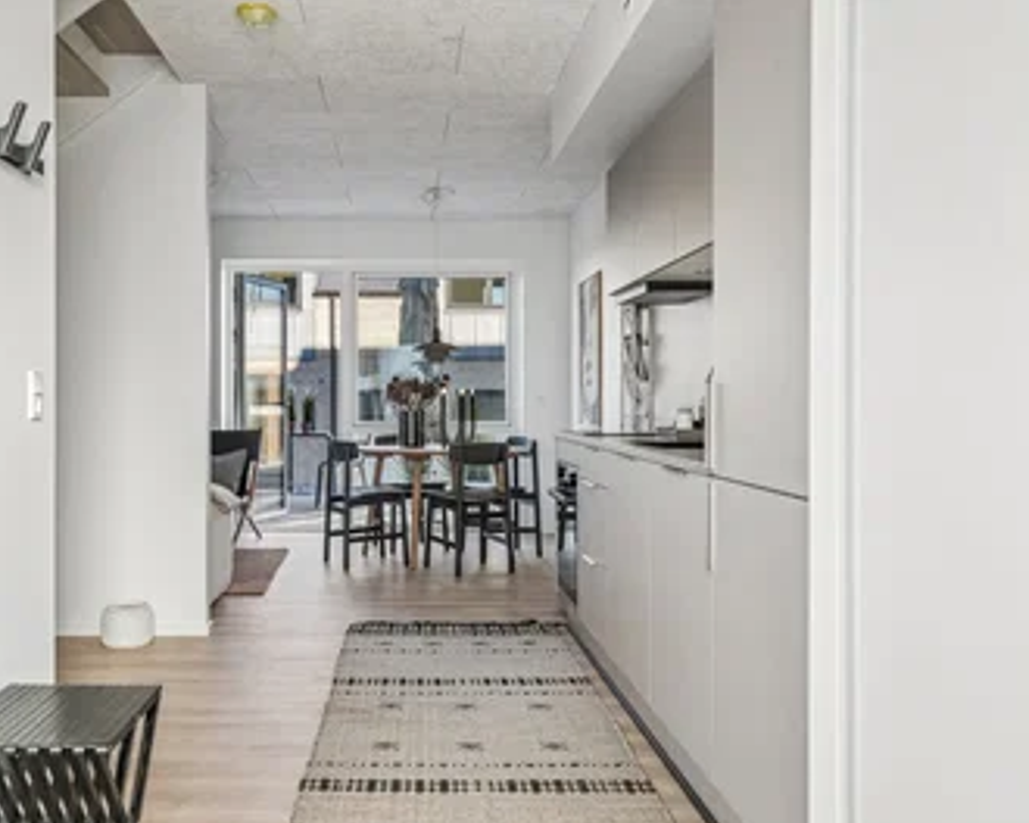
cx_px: 418
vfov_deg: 44.5
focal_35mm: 33
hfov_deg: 53.9
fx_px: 1005
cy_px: 413
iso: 400
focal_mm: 29
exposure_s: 1/100
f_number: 7.1
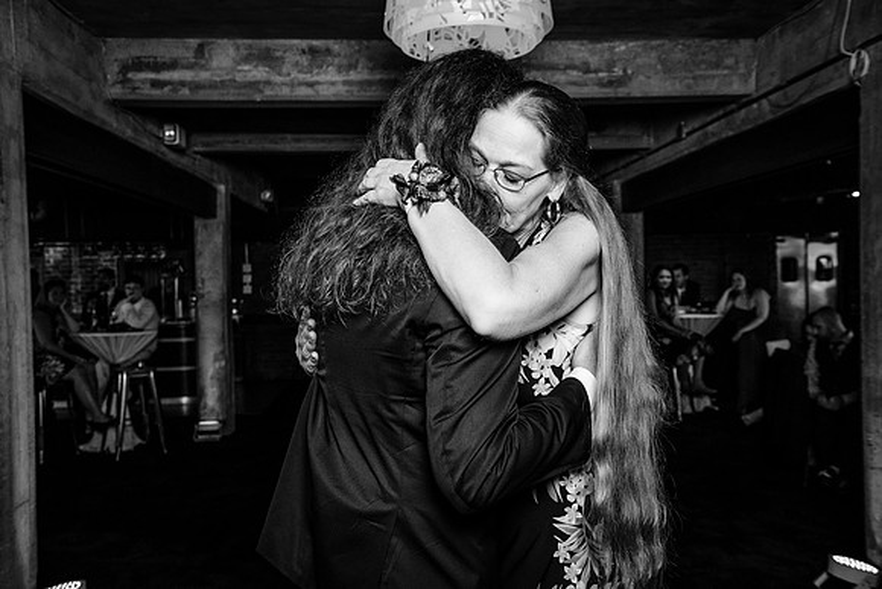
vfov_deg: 37.9
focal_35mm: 35
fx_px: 858
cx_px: 441
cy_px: 294
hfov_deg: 54.4
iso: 2000
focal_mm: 35
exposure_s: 1/200
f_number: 5.6
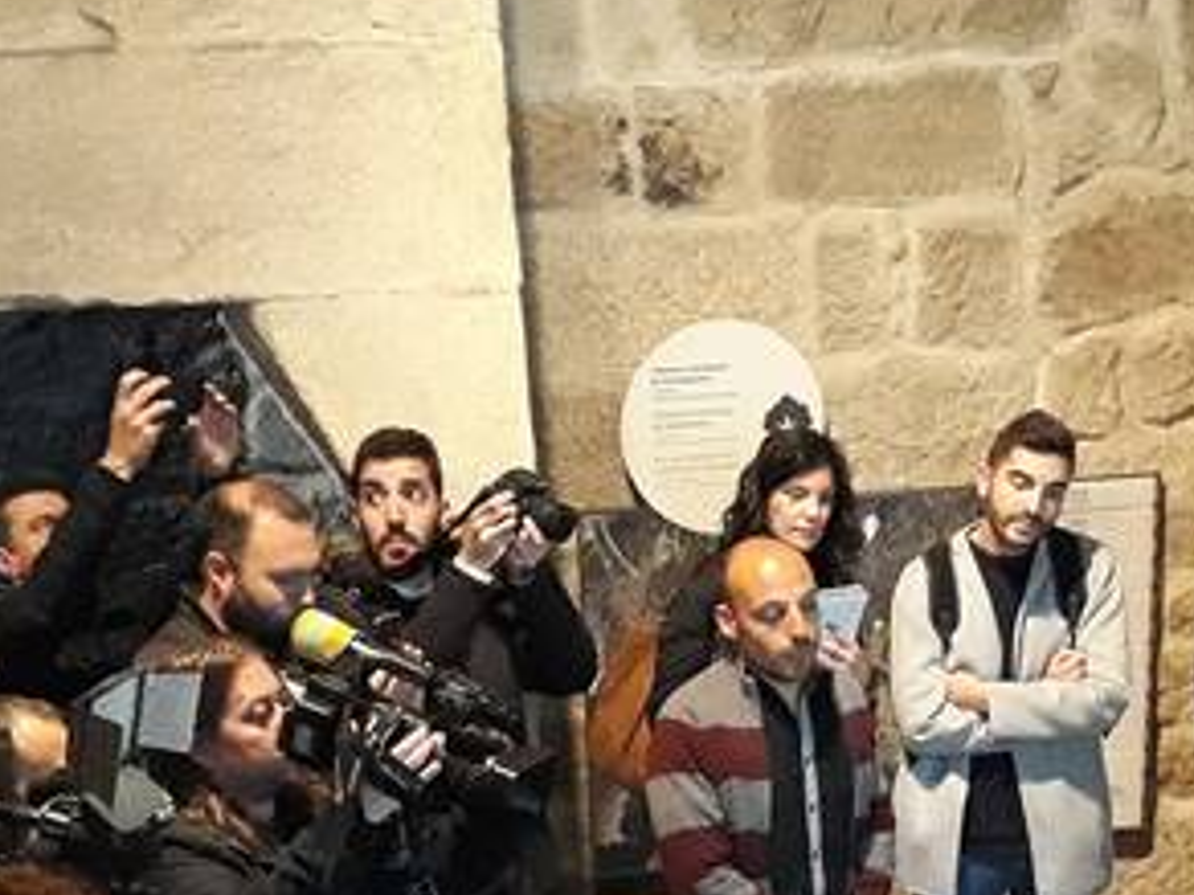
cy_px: 1014
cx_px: 656
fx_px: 2380
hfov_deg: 28.1
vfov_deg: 20.2
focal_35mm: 69
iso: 800
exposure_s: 1/20
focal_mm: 3.71
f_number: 1.7
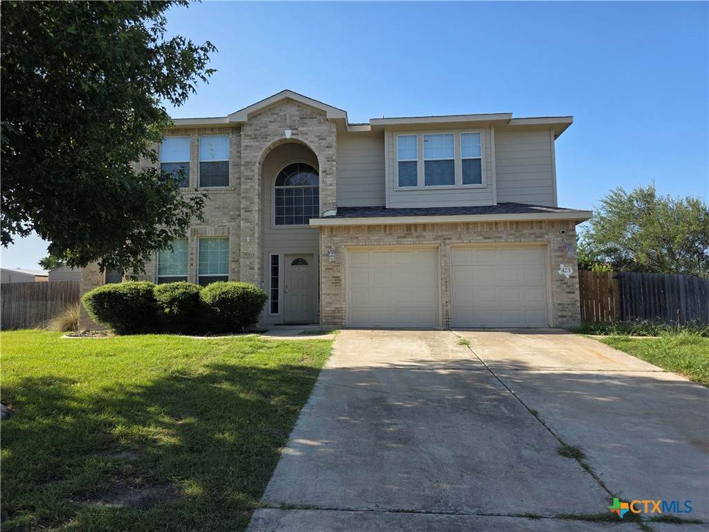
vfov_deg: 58.9
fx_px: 471
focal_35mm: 23
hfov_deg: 73.9
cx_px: 354
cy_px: 266
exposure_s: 1/2476
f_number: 1.7
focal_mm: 6.3
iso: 80
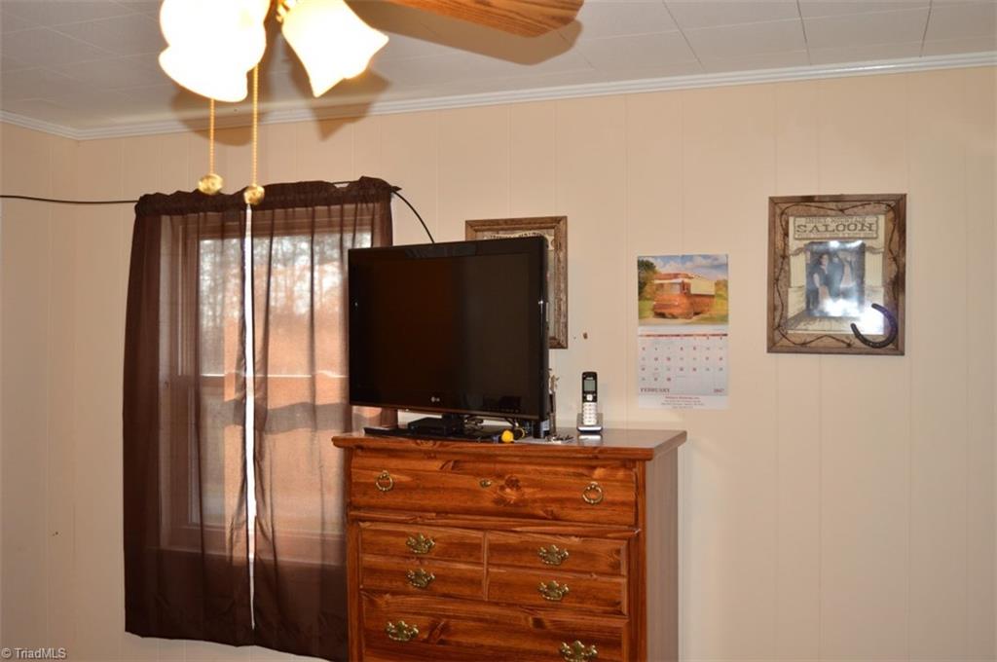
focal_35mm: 36
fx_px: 996
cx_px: 498
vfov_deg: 36.8
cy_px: 331
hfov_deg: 53.2
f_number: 4
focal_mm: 24
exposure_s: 1/100
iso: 400
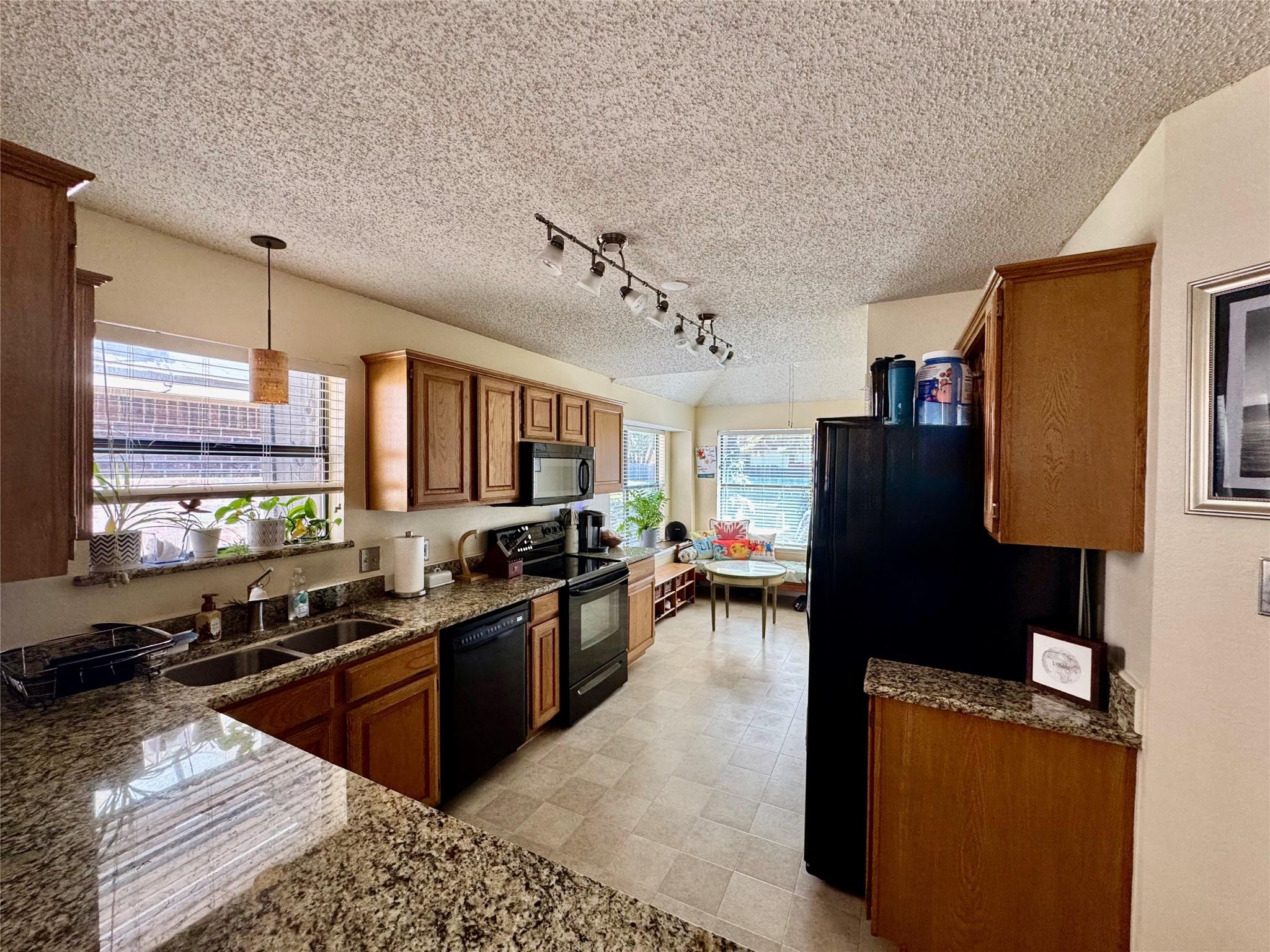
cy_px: 476
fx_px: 514
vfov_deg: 85.7
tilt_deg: -1.1
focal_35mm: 14
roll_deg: +0.1
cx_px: 635
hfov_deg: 102.1
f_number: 2.2
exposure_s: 1/120
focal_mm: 2.22
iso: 250
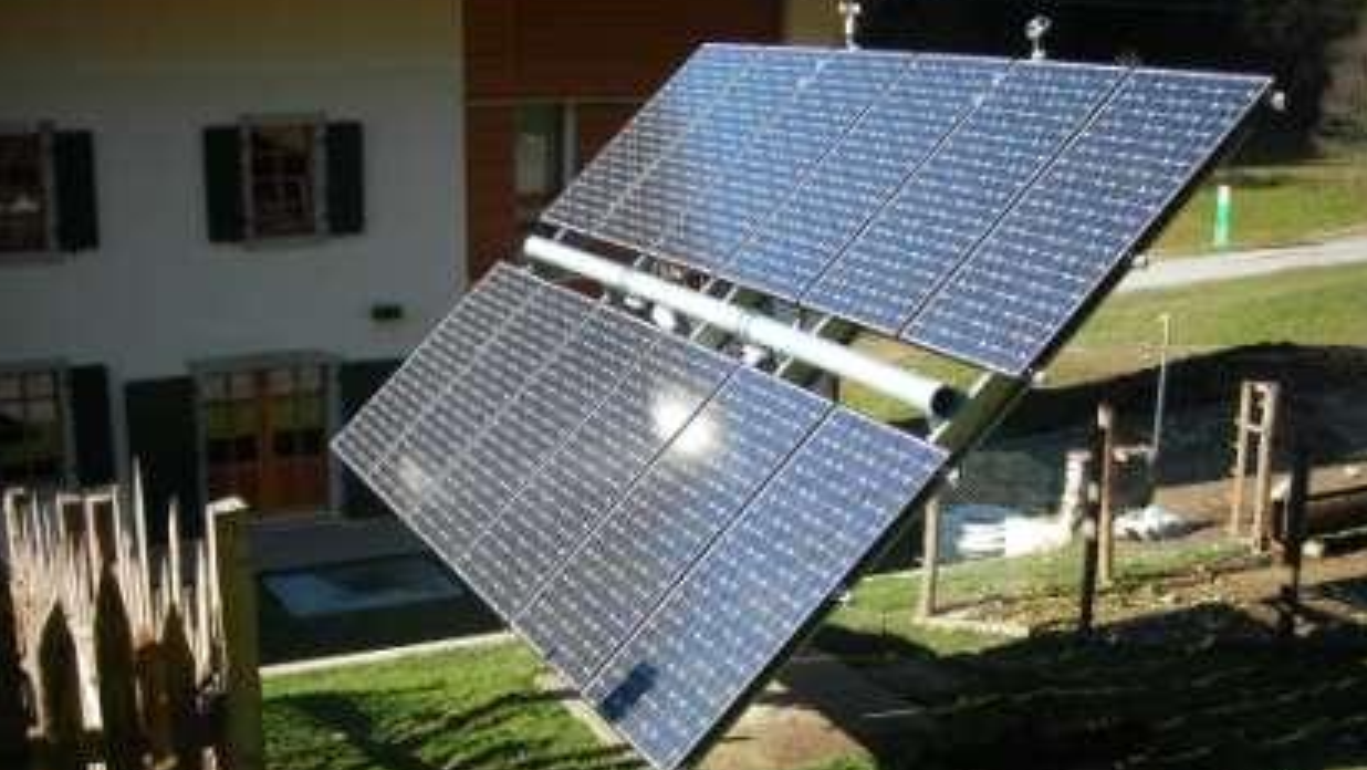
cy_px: 531
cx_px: 634
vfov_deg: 26.4
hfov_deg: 45.4
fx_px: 1632
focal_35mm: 45
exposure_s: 1/254
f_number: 3.2
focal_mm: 6.3
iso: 50
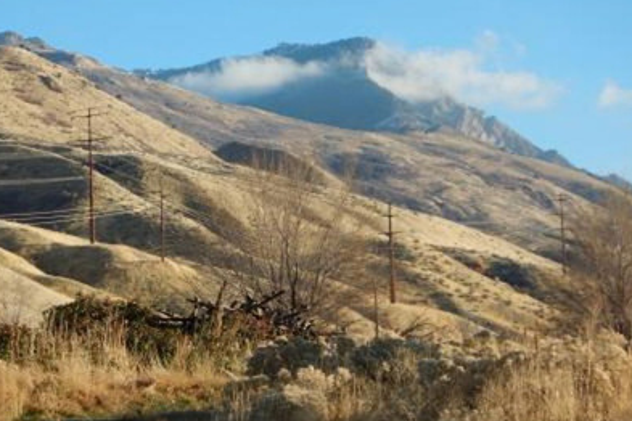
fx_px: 2142
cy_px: 231
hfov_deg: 16.7
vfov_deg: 11.2
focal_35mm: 122
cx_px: 133
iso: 125
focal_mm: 13
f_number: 4.5
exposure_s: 1/500
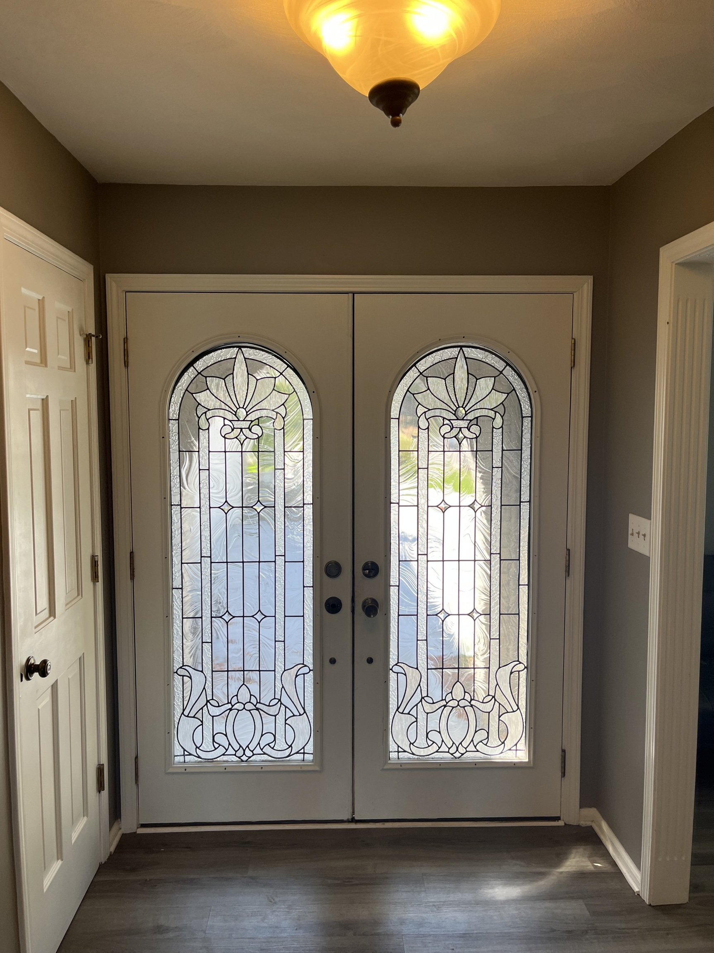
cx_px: 357
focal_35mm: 26
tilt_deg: -5.5
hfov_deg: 53.1
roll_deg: -0.4
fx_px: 715
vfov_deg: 67.3
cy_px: 476
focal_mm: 5.1
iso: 40
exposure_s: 1/169
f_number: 1.6
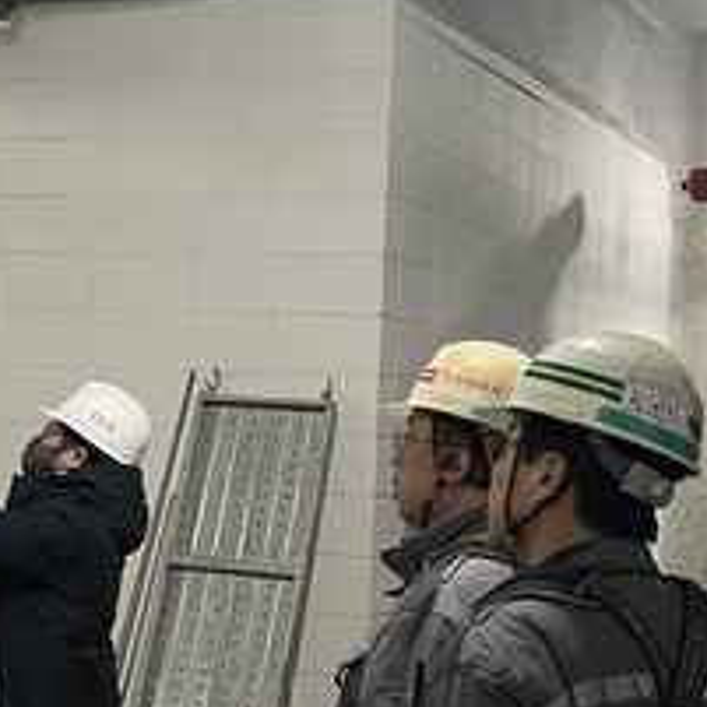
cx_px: 341
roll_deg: -5.0
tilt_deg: -0.2
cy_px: 438
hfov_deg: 21.7
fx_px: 1849
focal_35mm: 80
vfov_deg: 21.6
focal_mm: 4.2
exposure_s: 1/60
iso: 250
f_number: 1.6
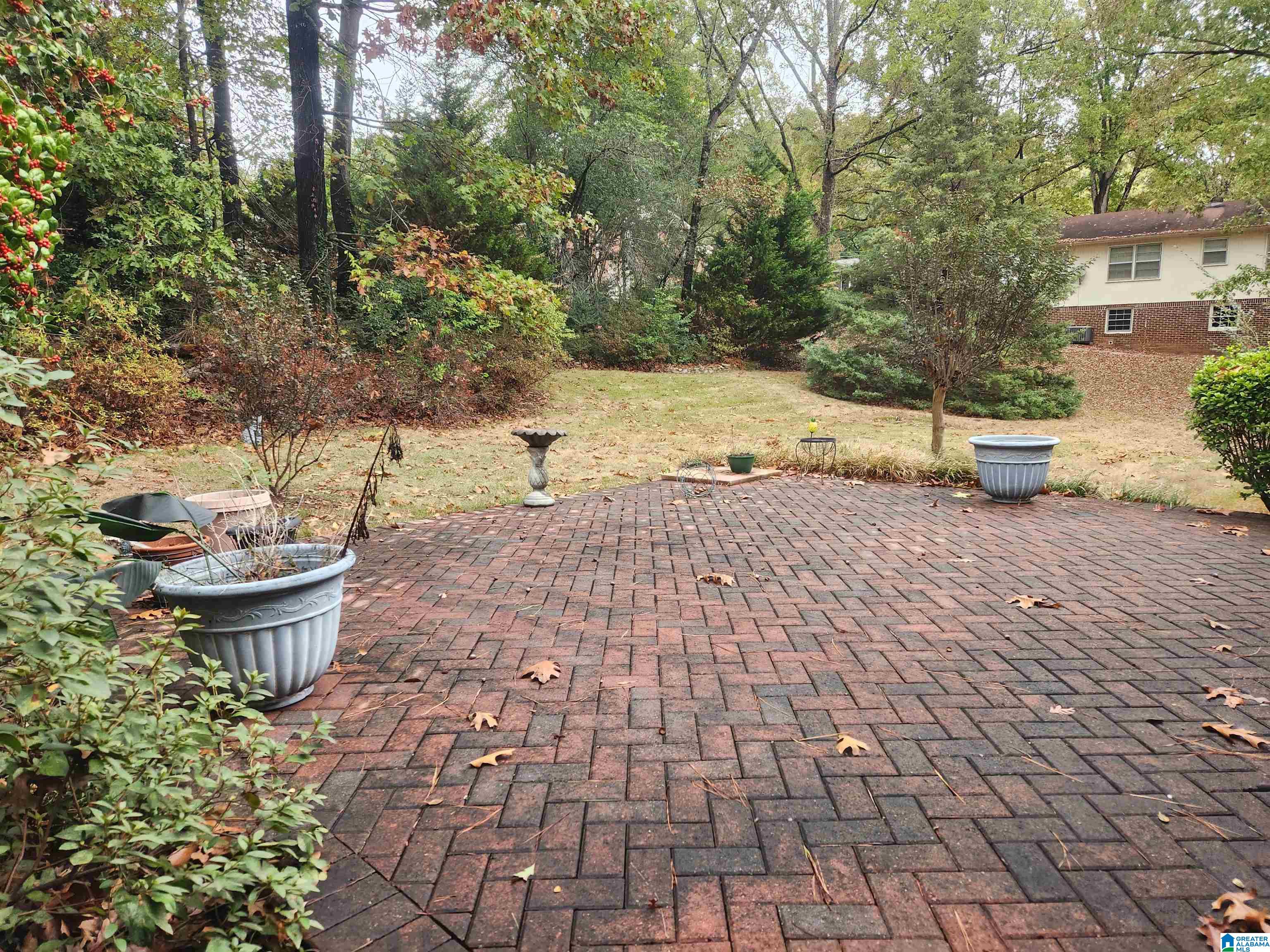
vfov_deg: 58.9
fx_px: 844
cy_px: 476
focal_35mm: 23
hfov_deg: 73.9
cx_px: 635
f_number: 1.8
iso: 125
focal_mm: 5.4
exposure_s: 1/180
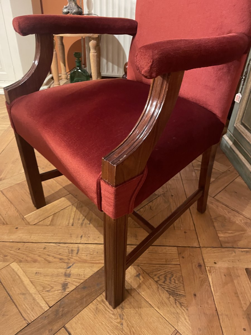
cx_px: 126
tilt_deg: -33.3
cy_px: 168
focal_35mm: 26
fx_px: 251
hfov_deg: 53.1
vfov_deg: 67.3
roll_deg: -2.1
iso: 500
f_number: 1.6
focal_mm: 4.2
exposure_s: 1/25
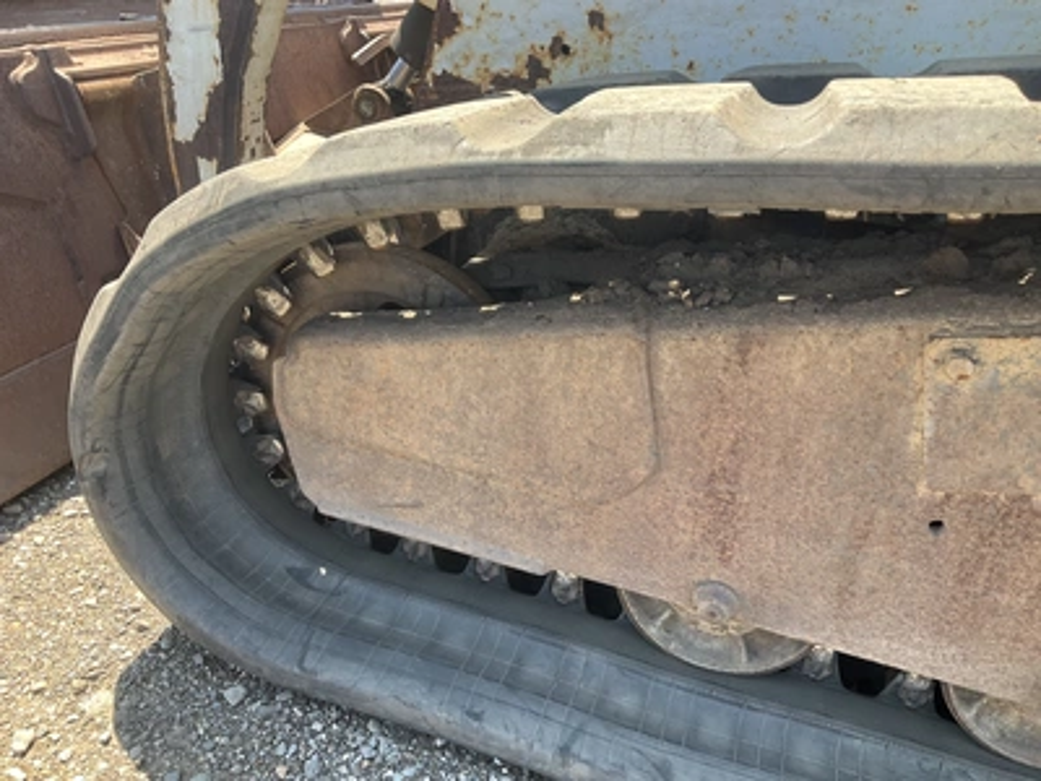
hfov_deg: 61.7
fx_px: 872
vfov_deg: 48.2
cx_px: 520
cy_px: 390
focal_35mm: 29
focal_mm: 3
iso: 16
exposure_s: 1/122
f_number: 1.8
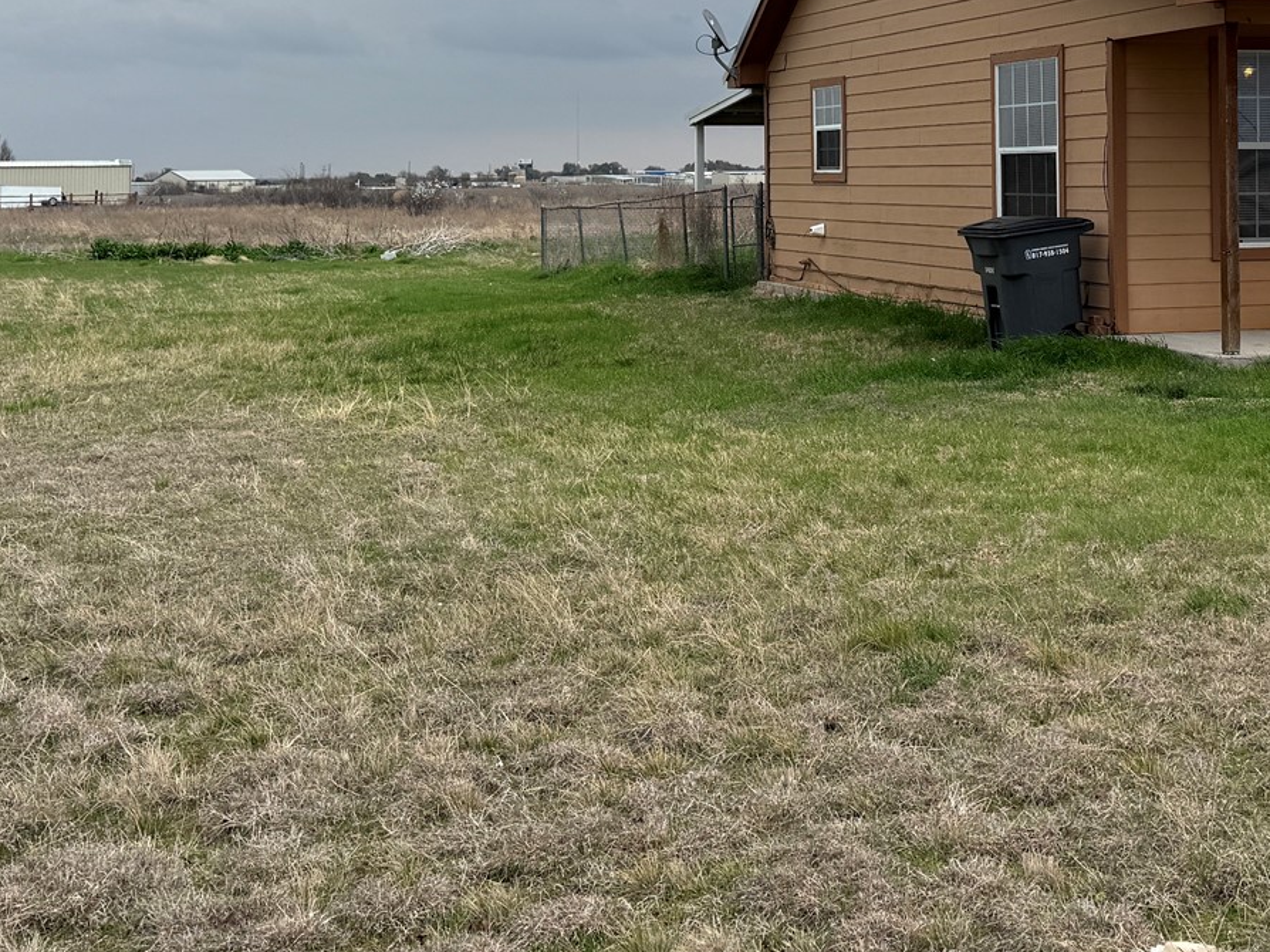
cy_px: 101
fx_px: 2017
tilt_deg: +3.1
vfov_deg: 25.7
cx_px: 855
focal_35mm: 55
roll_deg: +0.7
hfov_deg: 34.6
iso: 80
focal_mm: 6.76
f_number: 1.78
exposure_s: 1/2370
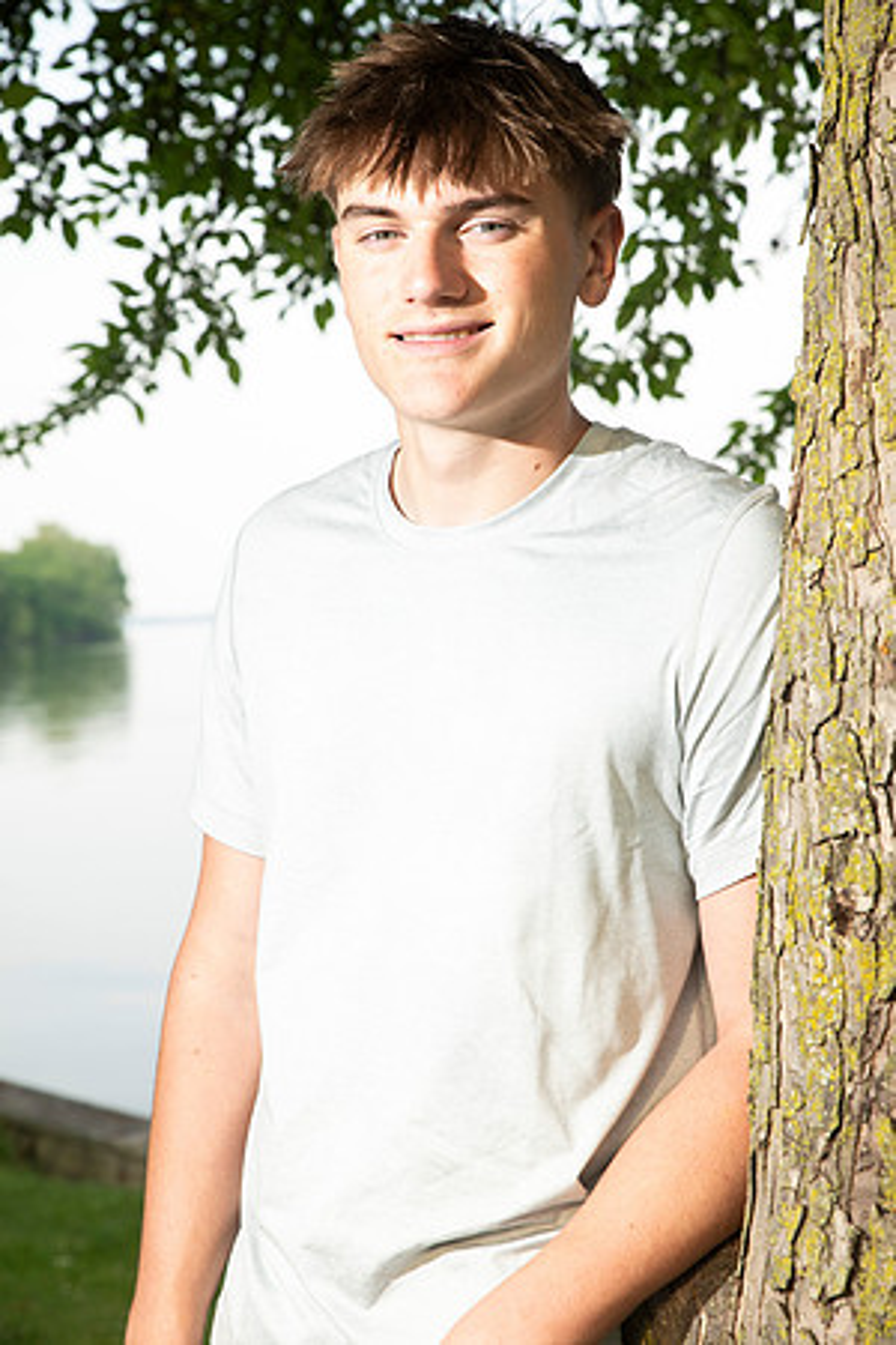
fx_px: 2613
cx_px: 448
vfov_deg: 28.8
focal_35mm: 70
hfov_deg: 19.5
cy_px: 672
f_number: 7.1
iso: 200
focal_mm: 70
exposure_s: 1/160
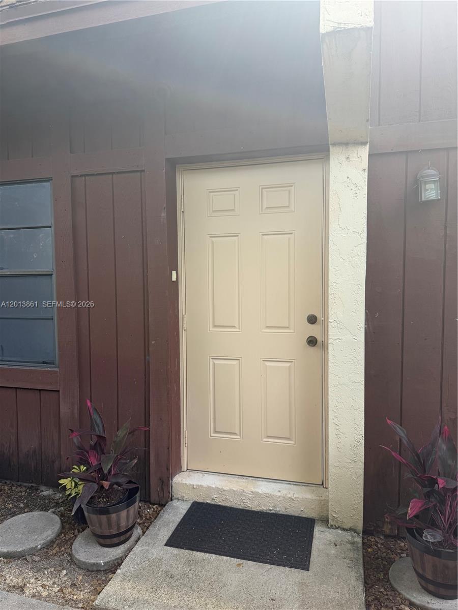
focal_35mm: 24
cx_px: 229
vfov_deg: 71.6
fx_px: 423
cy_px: 305
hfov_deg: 56.8
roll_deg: +0.6
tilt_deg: -5.4
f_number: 1.78
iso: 80
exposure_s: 1/510
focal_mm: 6.76
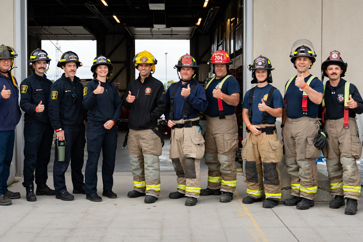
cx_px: 189
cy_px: 112
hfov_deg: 37.5
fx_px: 534
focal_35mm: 53
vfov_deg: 25.5
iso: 640
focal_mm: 31.3
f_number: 2.8
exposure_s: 1/2000
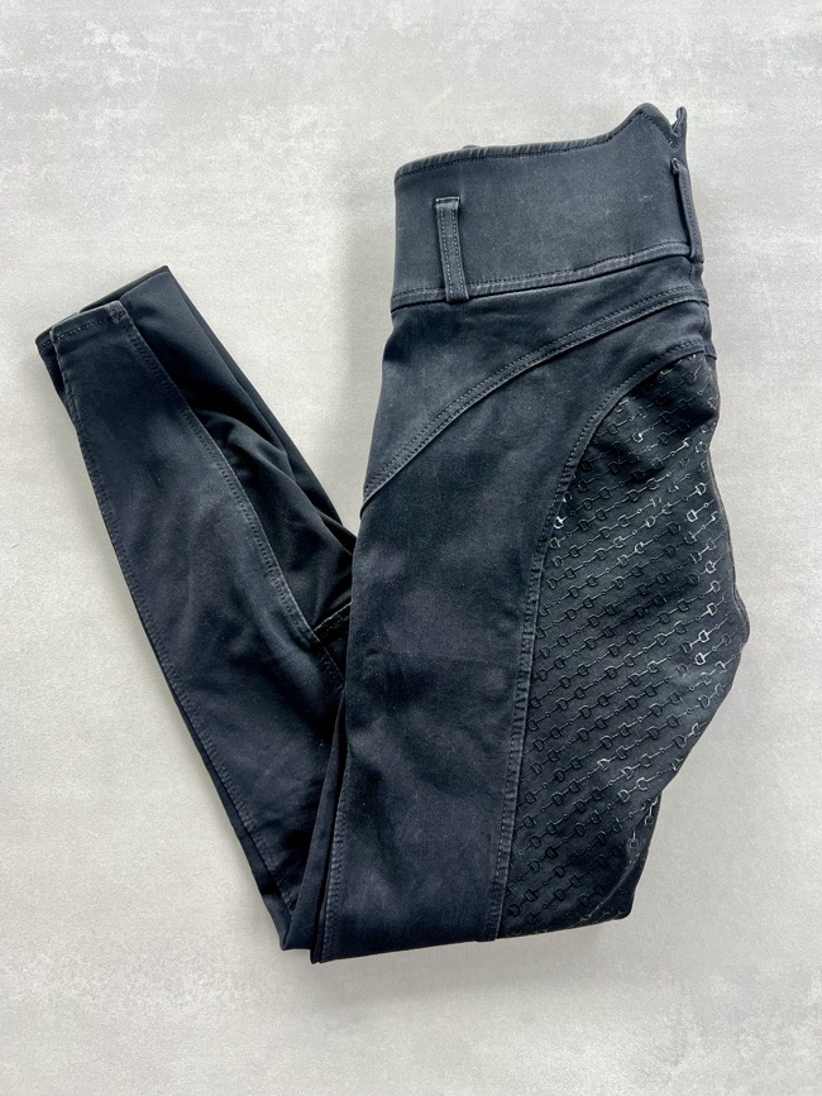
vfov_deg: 65.3
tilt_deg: -84.5
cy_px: 530
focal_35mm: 27
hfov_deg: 51.3
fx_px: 855
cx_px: 413
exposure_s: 1/121
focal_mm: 5.7
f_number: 1.5
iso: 125
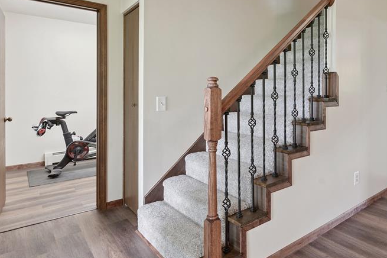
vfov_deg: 50.4
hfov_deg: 69.2
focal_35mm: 25
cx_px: 263
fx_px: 269
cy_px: 89
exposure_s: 1/6
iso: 400
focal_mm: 16
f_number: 8
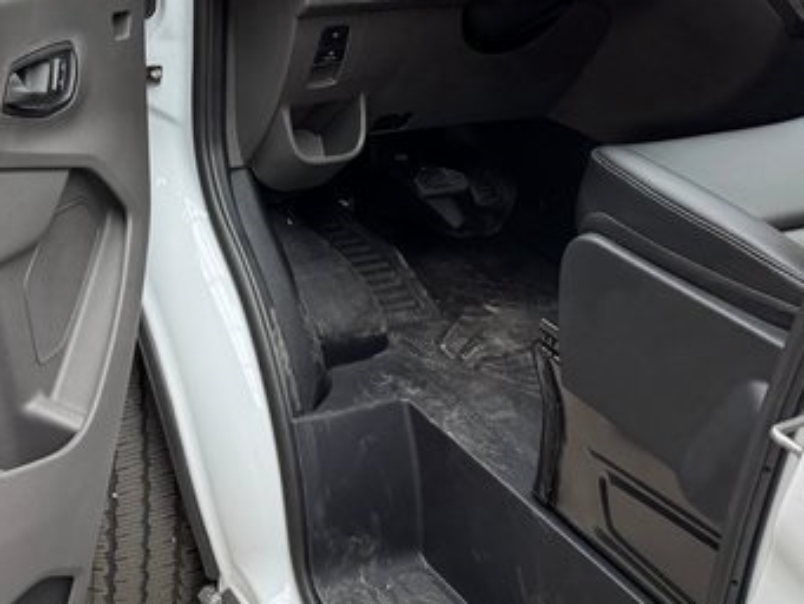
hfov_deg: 39.8
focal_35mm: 45
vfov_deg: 31.5
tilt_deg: -18.8
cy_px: 130
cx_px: 125
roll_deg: -1.9
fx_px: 1046
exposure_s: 1/120
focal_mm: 6.76
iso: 160
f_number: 1.78
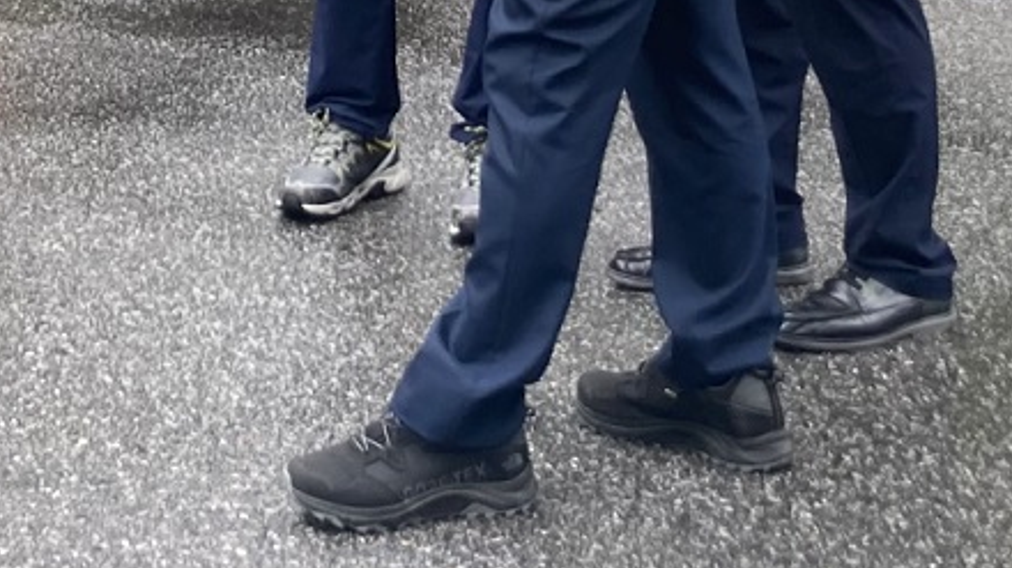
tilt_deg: +4.2
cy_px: -720
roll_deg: -2.5
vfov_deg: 10.3
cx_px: 72
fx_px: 2789
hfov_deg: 20.1
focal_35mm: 104
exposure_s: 1/122
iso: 25
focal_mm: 3.99
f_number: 1.8
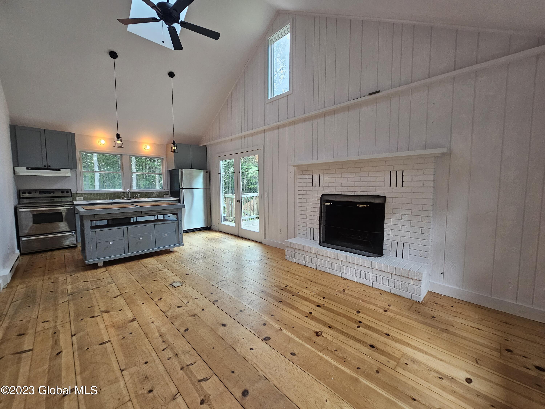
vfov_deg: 89.9
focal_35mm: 13
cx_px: 272
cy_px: 204
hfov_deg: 106.2
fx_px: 205
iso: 200
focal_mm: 2.2
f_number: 2.2
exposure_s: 1/60
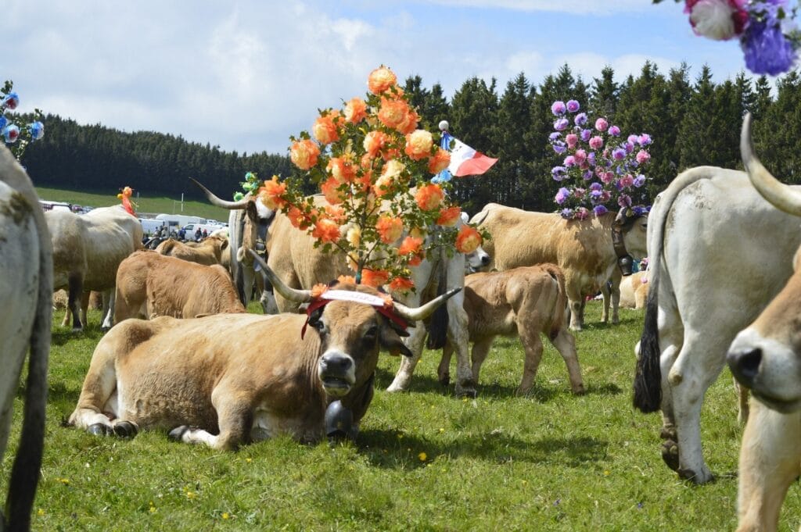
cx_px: 400
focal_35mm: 82
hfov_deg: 24.6
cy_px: 266
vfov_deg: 16.5
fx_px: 1834
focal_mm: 55
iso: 200
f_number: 6.3
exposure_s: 1/640
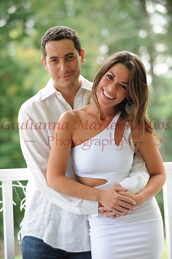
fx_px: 861
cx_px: 86
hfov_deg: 11.4
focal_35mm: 120
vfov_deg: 17.1
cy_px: 130
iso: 500
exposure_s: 1/100
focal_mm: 120
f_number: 4.5
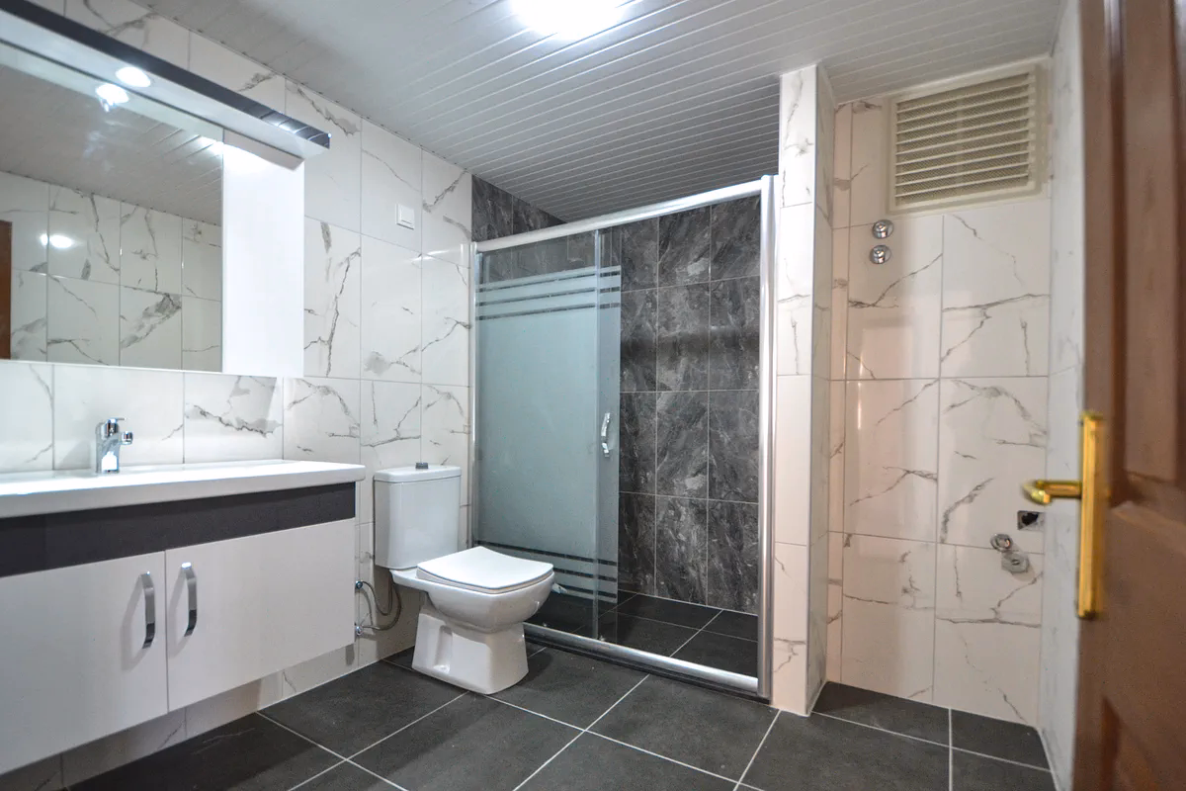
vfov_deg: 77.3
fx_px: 494
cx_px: 593
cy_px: 396
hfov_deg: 100.4
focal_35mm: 15
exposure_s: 1/60
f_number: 3.5
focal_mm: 10
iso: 1250
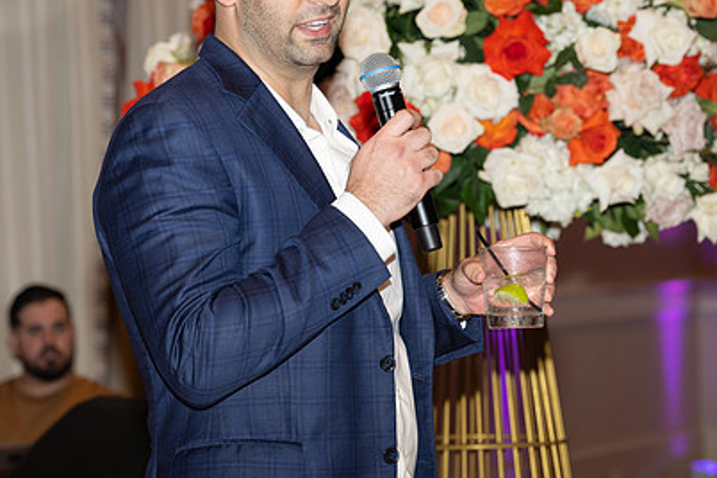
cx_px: 360
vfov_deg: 7.9
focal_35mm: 173
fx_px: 3445
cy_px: 151
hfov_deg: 11.9
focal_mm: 120
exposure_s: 1/100
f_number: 5.6
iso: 800
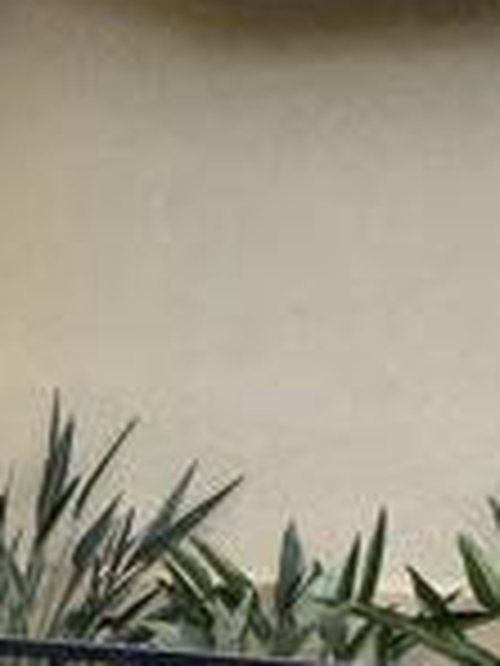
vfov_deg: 15.0
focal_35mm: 125
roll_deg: -0.5
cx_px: -261
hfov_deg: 11.4
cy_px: 891
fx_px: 2407
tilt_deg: -13.6
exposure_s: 1/1730
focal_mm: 3
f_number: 1.8
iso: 16
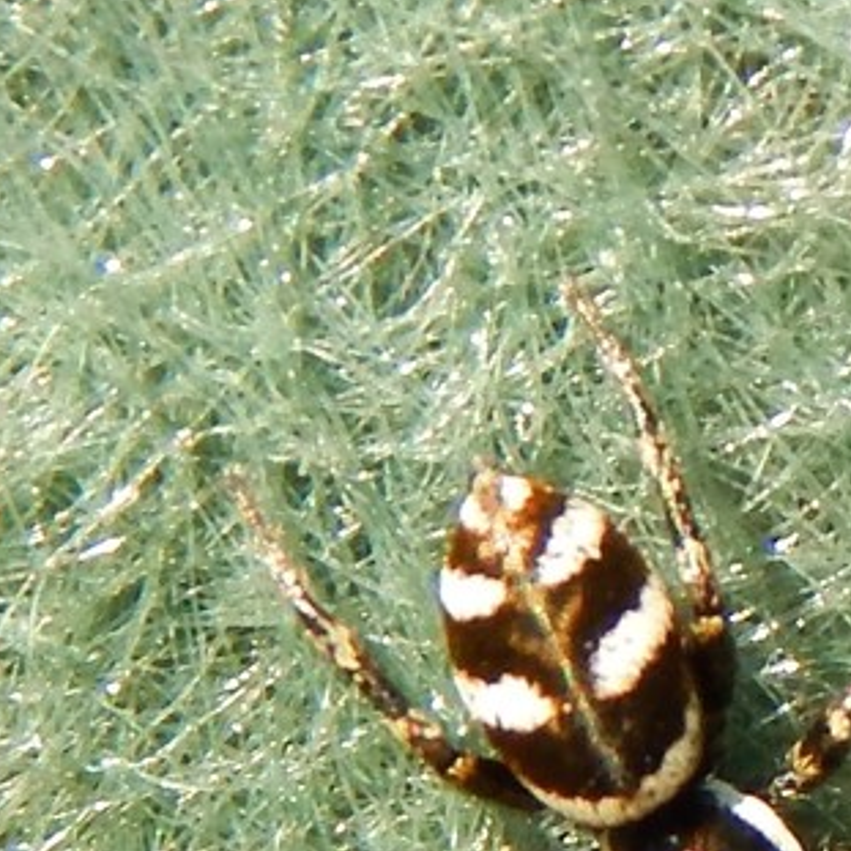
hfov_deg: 6.3
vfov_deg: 6.3
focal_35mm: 276
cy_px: 810
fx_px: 7677
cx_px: 694
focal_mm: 20.5
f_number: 4.6
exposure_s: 1/320
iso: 125
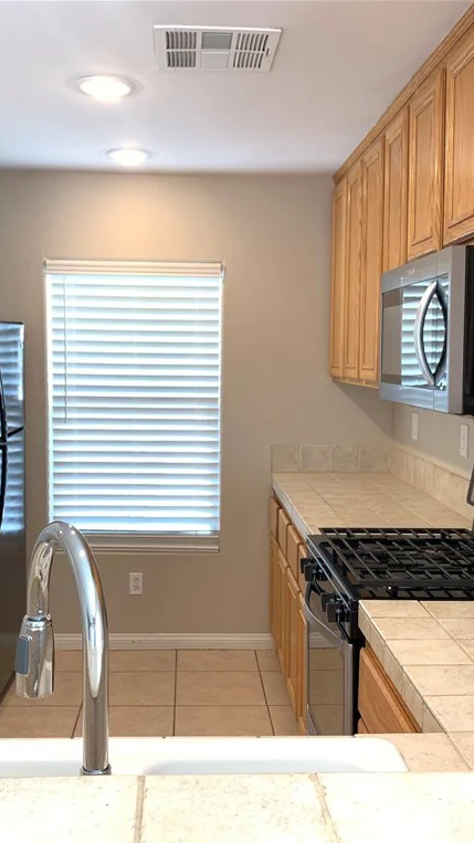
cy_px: 423
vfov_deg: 52.8
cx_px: 227
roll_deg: -0.4
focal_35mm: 38
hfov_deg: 31.2
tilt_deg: -4.5
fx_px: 849
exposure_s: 1/60
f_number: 1.8
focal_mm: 4.25
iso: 125
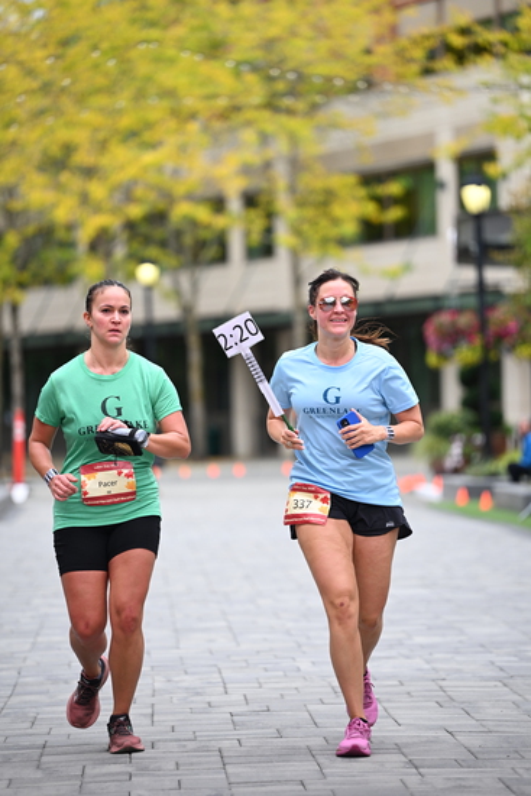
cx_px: 266
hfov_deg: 8.6
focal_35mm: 160
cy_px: 398
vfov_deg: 12.8
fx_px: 3537
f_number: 2.8
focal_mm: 160
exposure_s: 1/2000
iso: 640
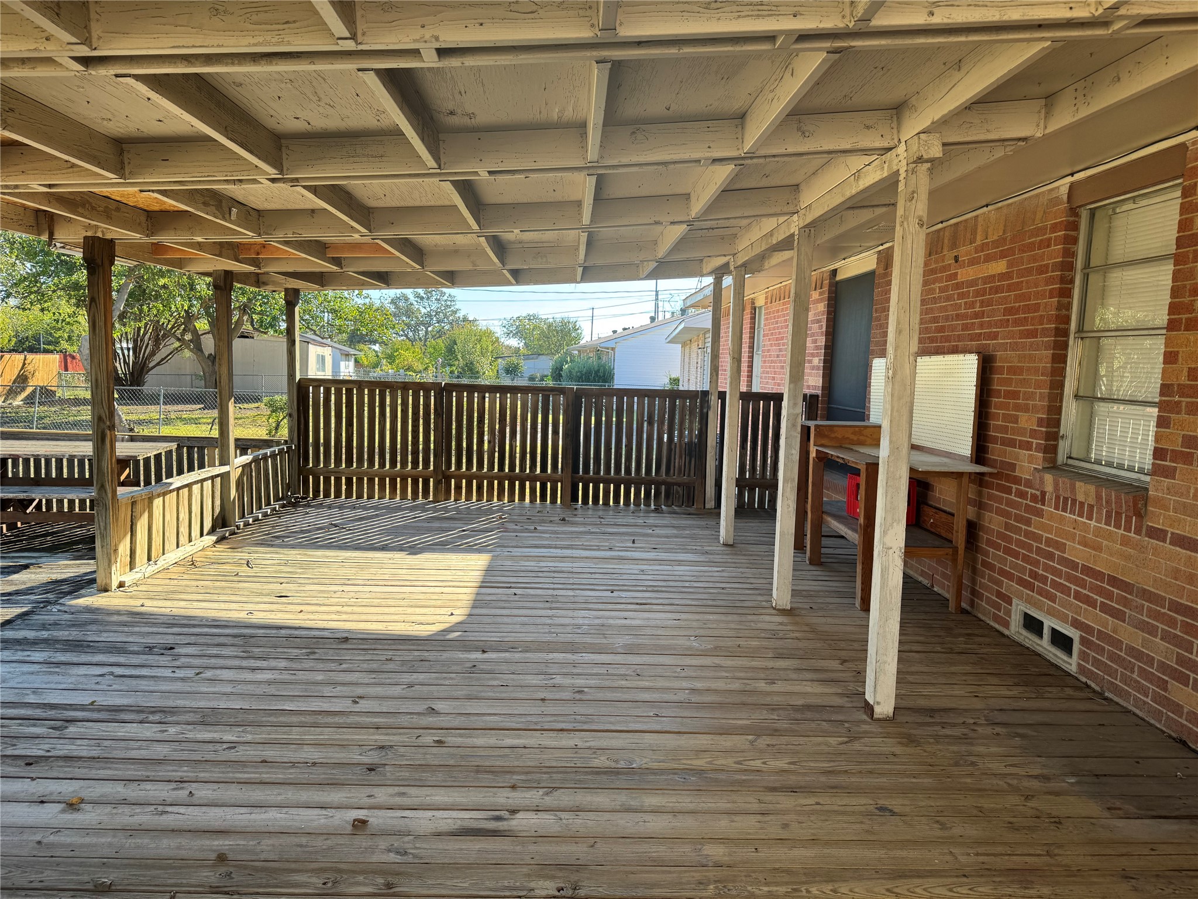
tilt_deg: -6.6
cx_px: 599
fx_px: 831
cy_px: 450
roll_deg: -1.7
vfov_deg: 56.8
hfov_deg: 71.6
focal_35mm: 24
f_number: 1.78
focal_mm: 6.76
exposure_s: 1/445
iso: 80
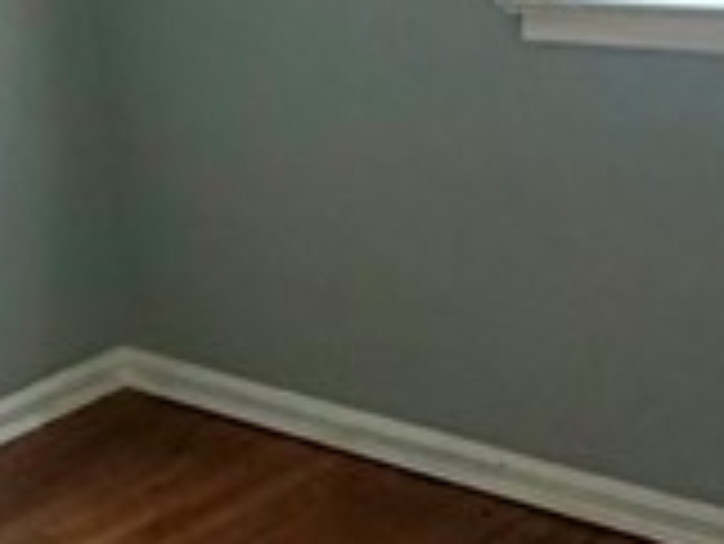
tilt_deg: -7.4
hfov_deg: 19.7
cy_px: -22
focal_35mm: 89
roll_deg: +7.6
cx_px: -292
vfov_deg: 16.2
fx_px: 1863
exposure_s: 1/60
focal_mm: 2.22
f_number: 2.2
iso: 400
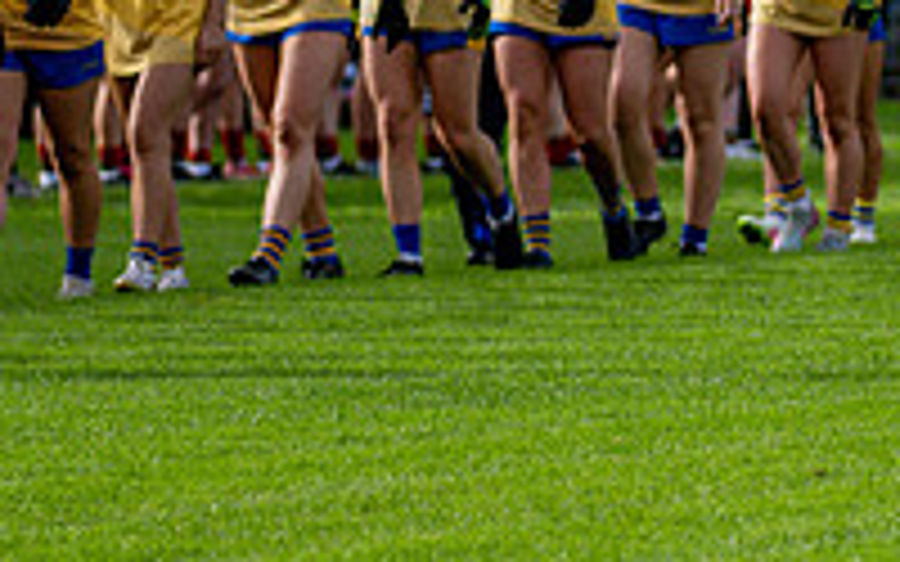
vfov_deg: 1.9
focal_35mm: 687
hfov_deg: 3.1
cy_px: -67
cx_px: 1269
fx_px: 16851
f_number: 2.8
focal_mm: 155
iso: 320
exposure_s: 1/2500
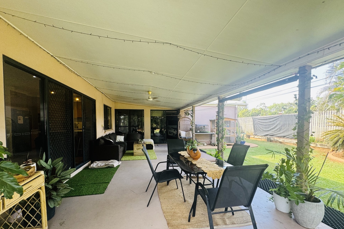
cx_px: 170
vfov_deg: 77.0
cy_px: 129
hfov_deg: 100.4
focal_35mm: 15
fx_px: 143
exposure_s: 1/99
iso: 100
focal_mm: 2.22
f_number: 2.2
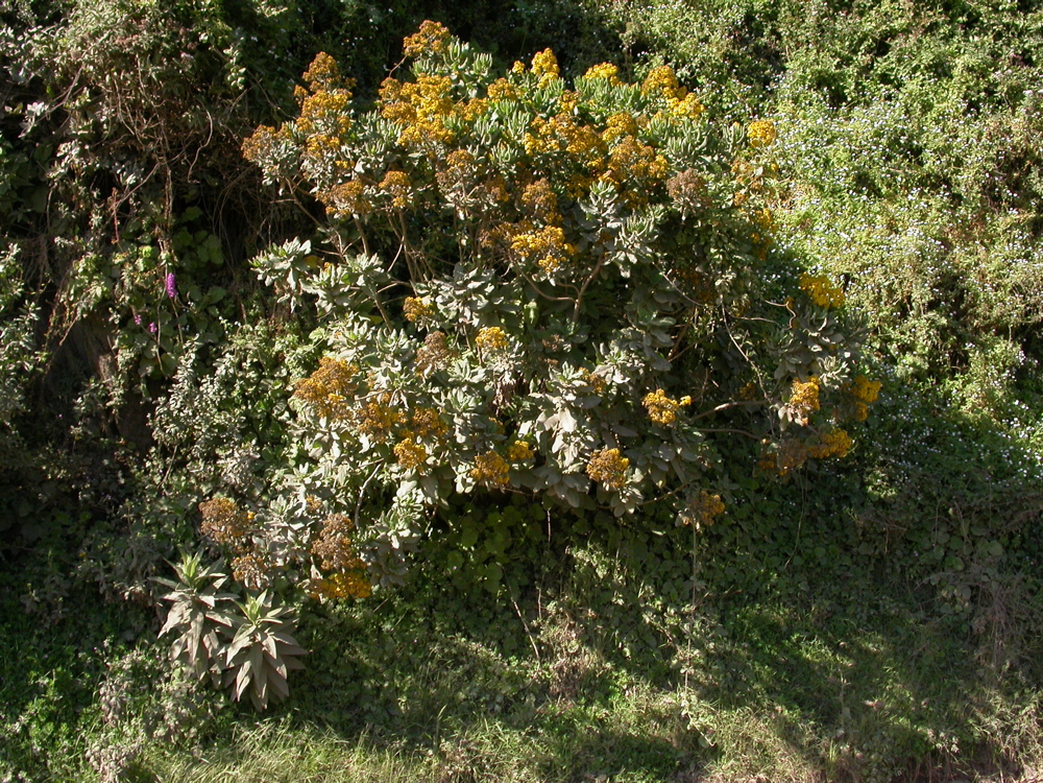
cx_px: 522
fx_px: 1145
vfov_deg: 37.7
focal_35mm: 38
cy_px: 392
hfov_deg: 49.0
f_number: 6
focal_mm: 7.85
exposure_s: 1/192
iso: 100
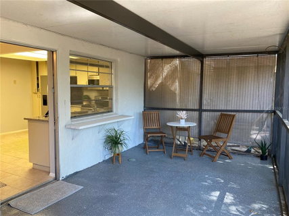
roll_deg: +0.0
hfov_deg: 67.3
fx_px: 217
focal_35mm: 26
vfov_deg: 53.0
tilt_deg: -4.5
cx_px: 144
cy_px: 108
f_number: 1.8
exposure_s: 1/60
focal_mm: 4.25
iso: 100
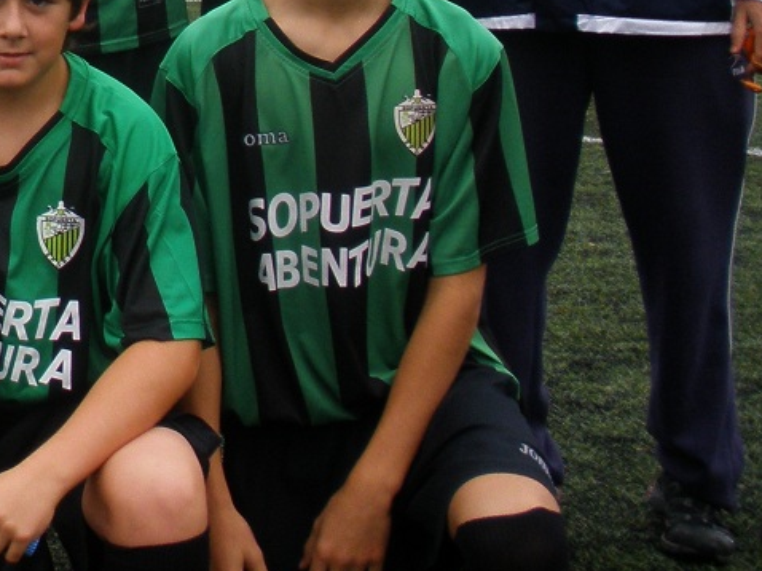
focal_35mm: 113
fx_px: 2486
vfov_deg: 12.6
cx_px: -373
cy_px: -219
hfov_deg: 16.0
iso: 80
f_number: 3.5
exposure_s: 1/125
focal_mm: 6.3
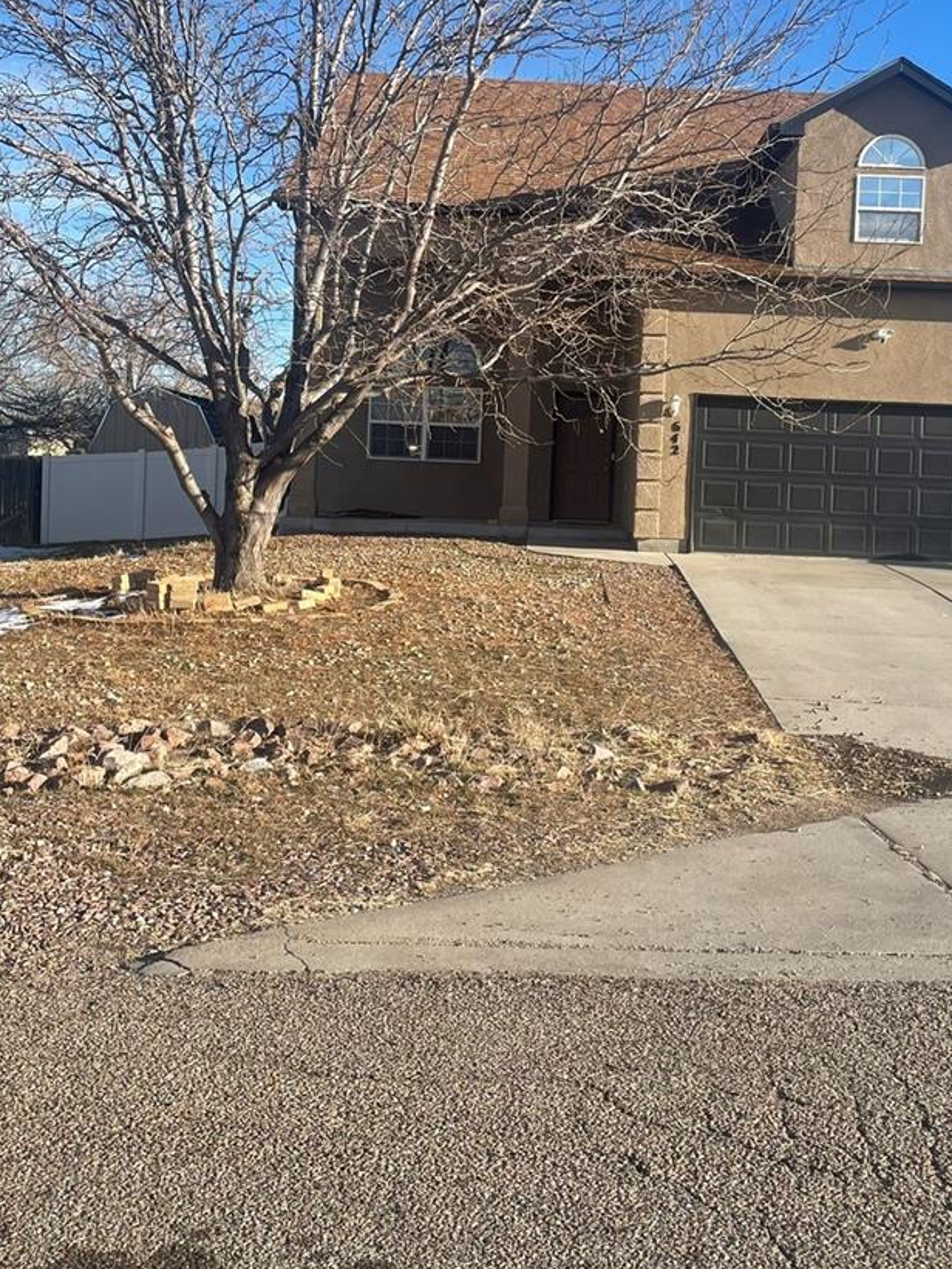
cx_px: 552
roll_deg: -1.8
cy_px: 468
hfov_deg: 37.6
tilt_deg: +1.1
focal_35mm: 38
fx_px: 1393
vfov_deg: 48.5
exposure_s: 1/2053
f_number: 1.6
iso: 32
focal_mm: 4.2
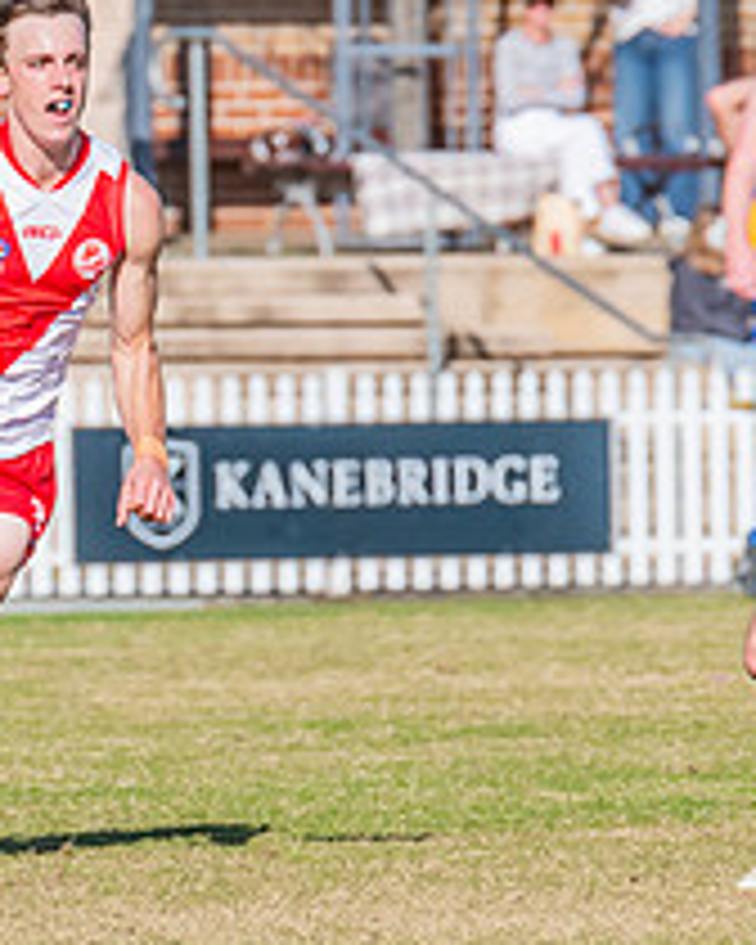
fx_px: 31548
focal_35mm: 1128
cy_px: 308
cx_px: -266
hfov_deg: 1.4
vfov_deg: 1.7
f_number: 13
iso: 800
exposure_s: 1/1250
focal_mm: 420
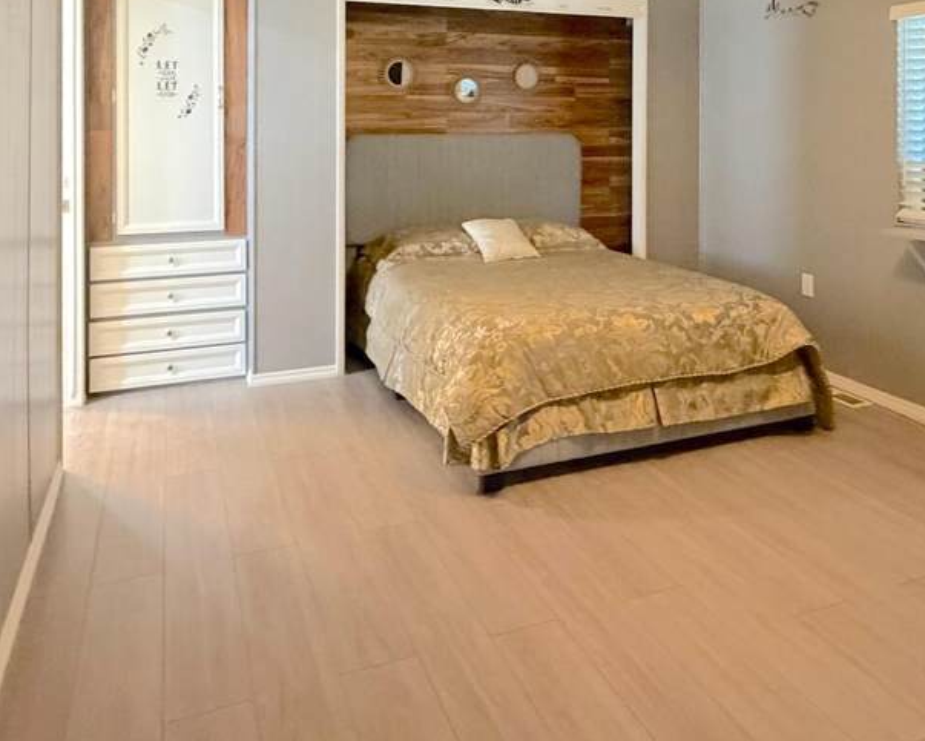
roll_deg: +0.0
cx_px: 486
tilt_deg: -1.5
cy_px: 130
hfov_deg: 60.4
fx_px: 794
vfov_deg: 46.9
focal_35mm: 29
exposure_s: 1/60
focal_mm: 2.22
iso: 800
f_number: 2.2
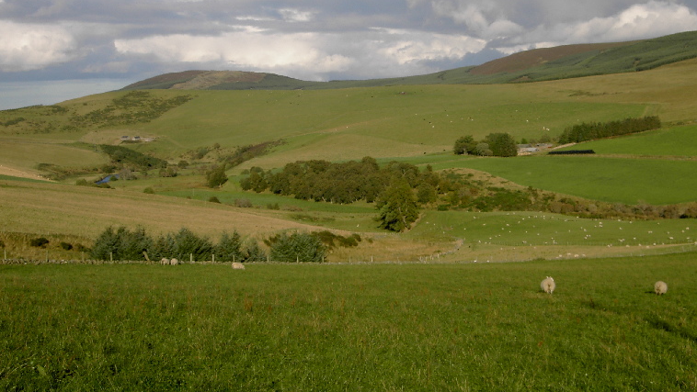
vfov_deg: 18.8
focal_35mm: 64
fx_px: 1183
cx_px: 346
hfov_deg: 32.8
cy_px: 165
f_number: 8
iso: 100
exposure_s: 1/400
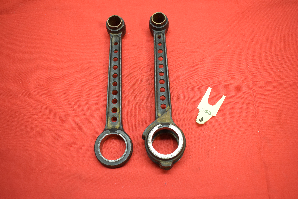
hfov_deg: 55.1
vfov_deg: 38.4
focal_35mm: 34
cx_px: 149
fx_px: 286
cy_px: 100
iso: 2000
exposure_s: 1/100
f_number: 5
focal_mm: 23
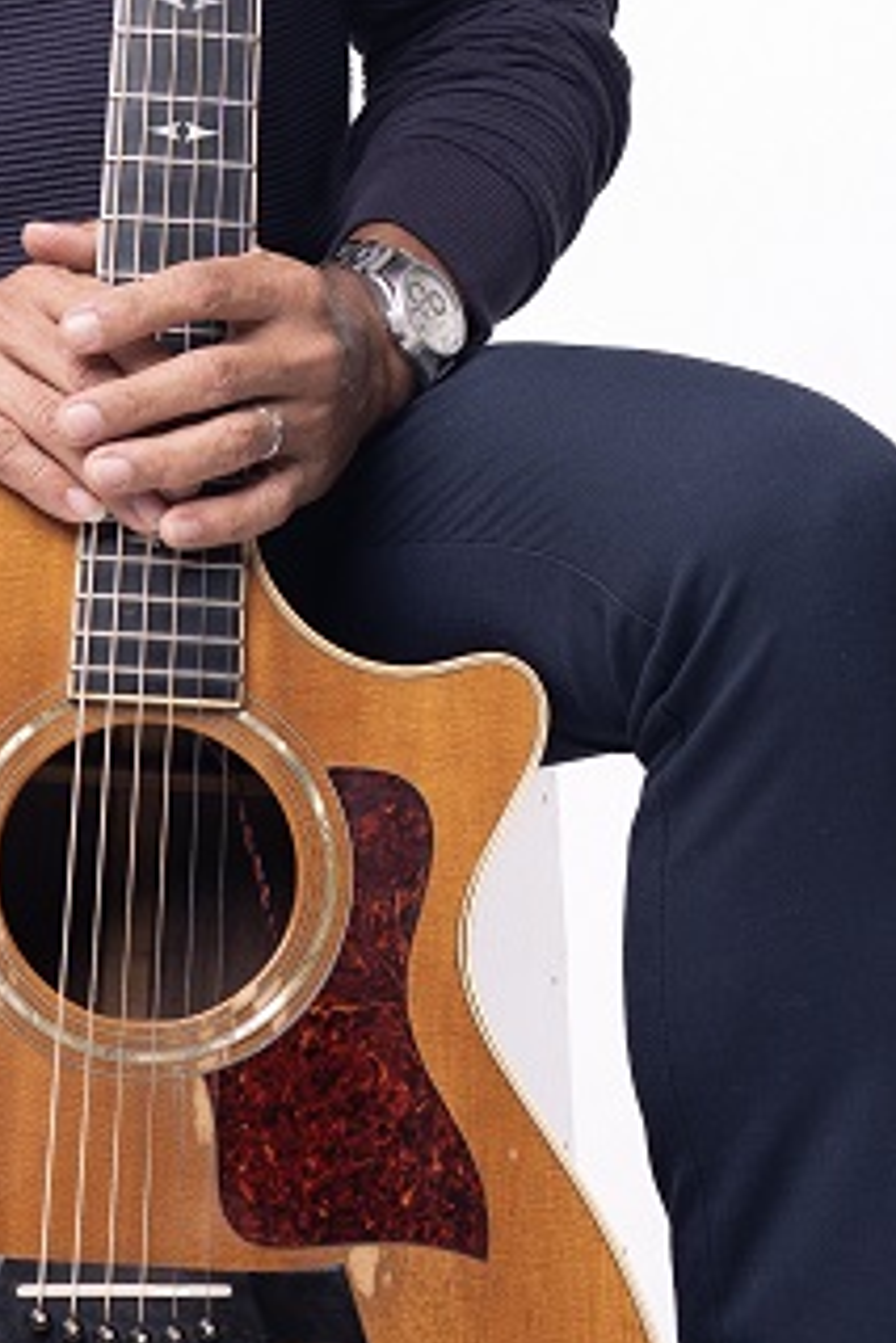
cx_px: 48
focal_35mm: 130
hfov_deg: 10.5
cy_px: 265
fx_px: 4848
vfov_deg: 15.7
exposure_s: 1/160
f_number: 4.5
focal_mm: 30
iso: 100
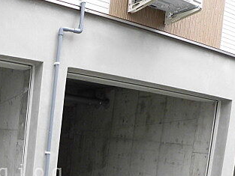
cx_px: 14
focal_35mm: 49
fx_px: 333
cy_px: 172
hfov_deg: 36.0
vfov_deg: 28.1
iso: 100
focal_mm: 4.3
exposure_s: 1/500
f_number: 3.1
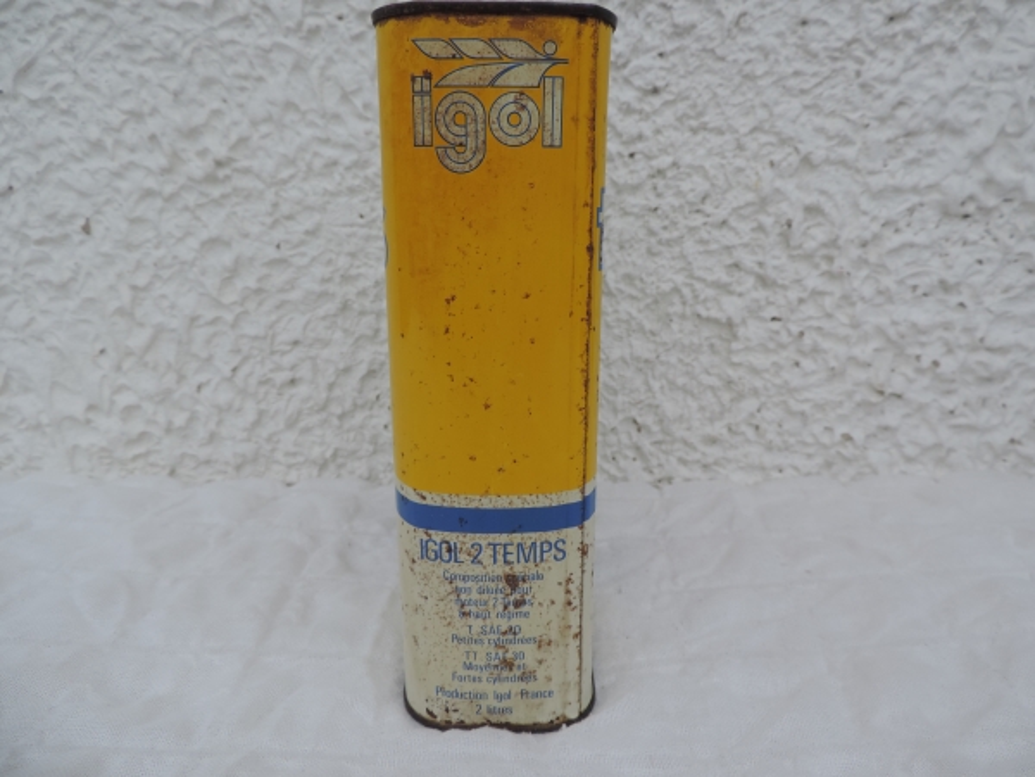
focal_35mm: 24
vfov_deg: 56.8
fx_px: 718
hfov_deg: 71.6
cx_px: 518
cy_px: 388
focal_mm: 4.3
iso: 80
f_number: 3
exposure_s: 1/400
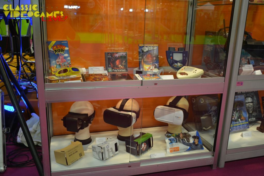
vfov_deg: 38.4
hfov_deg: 55.1
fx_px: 253
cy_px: 88
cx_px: 132
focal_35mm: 34
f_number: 3.8
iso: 1100
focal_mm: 23
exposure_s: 1/30
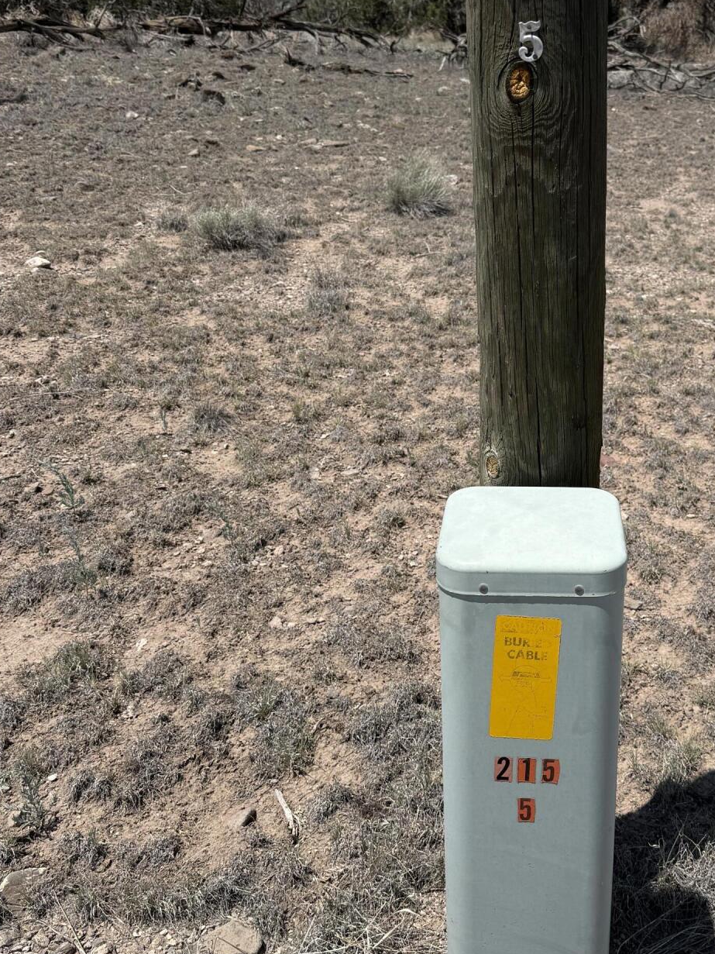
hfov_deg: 36.1
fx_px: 1074
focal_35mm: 39
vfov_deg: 47.8
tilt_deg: -20.9
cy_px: 436
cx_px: 521
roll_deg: +1.7
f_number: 1.78
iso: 80
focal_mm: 6.76
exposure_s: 1/5714
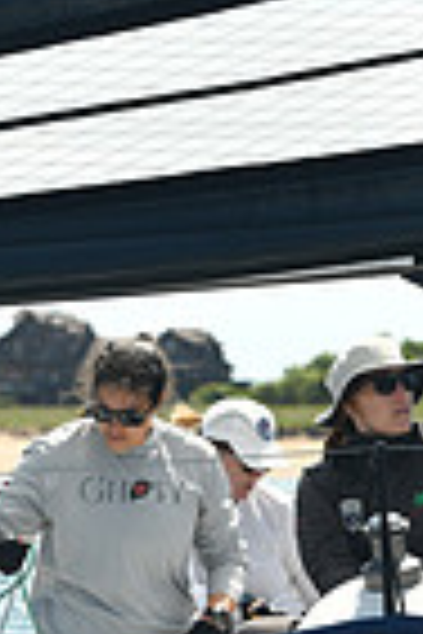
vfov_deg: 5.1
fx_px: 7085
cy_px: 670
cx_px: 200
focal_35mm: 402
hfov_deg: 3.4
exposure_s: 1/800
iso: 320
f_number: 5
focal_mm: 98
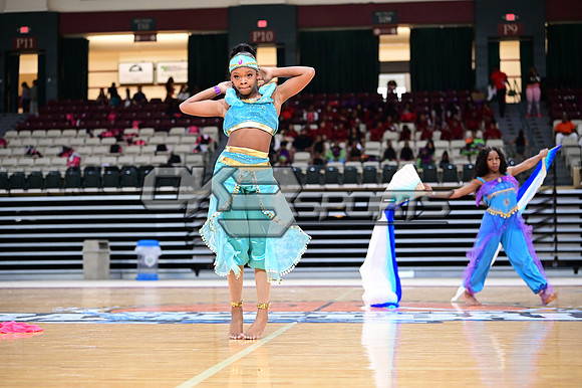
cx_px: 291
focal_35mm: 70
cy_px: 194
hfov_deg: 28.9
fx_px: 1131
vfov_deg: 19.4
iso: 6400
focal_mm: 70
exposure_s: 1/1000
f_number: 3.2
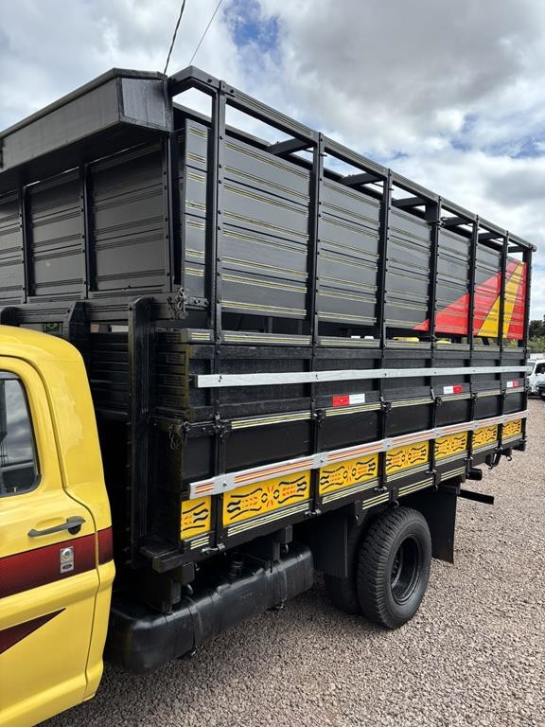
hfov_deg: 53.1
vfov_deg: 67.3
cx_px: 272
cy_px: 364
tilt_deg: +0.1
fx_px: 546
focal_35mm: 26
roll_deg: -2.1
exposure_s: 1/1695
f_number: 1.6
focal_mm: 5.96
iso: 50
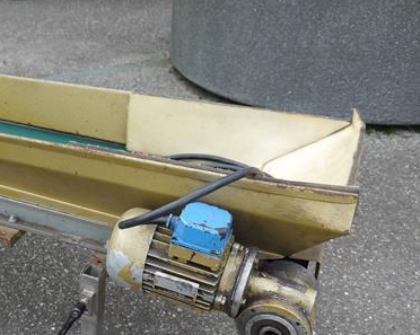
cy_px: 230
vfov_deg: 31.7
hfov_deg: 37.8
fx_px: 584
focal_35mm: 47
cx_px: 69
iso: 160
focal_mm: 14
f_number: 4.5
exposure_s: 1/125
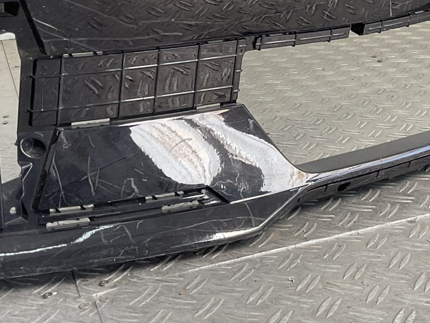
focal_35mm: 72
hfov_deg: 26.8
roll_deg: +1.8
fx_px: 894
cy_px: 20
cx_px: 312
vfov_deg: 20.0
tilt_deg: -12.5
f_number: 1.8
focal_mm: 3
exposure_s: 1/100
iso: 16
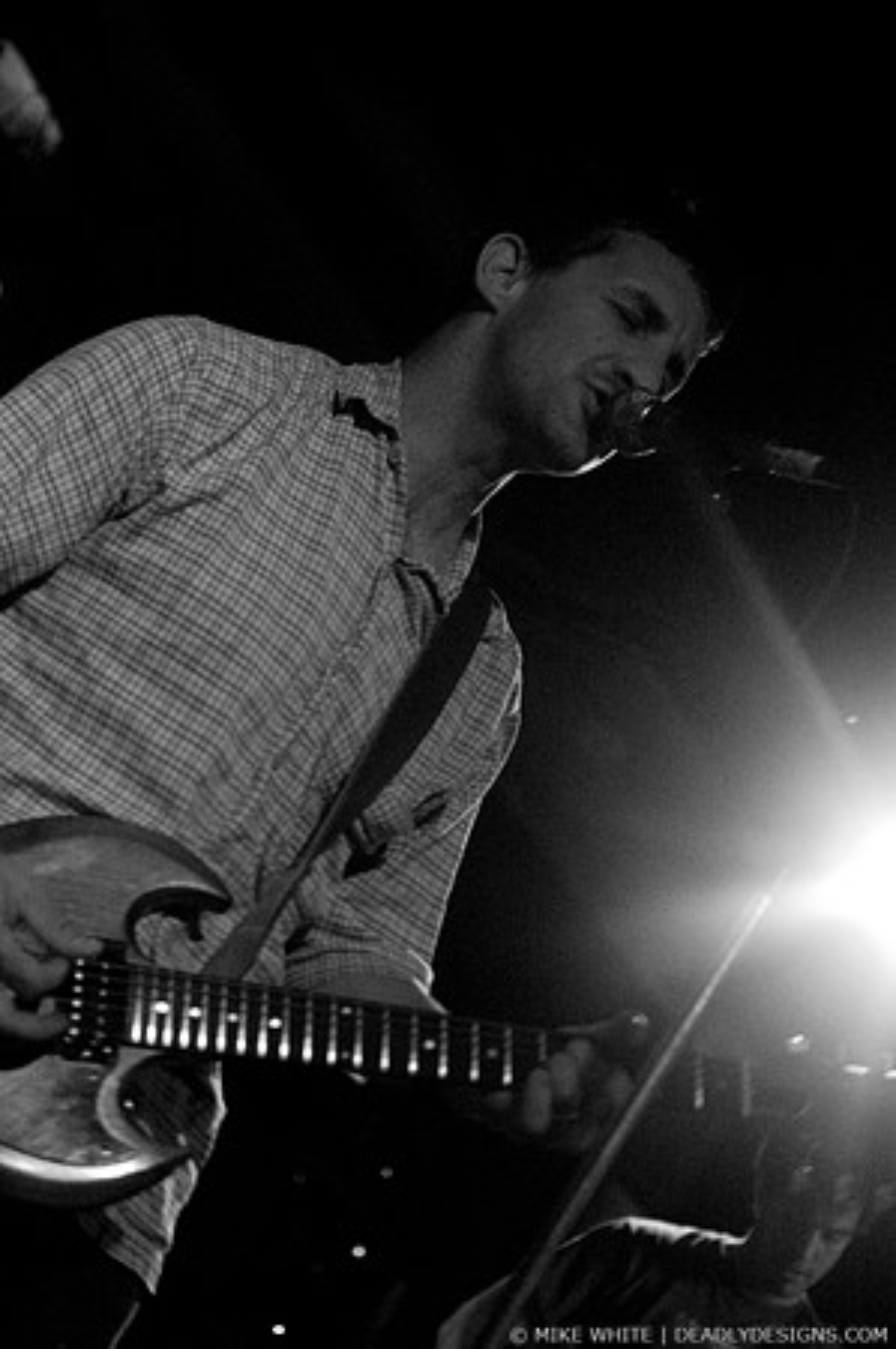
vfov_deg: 28.1
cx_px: 448
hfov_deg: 18.9
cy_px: 674
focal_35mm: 72
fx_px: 2694
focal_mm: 48
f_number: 2.8
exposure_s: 1/20
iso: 800
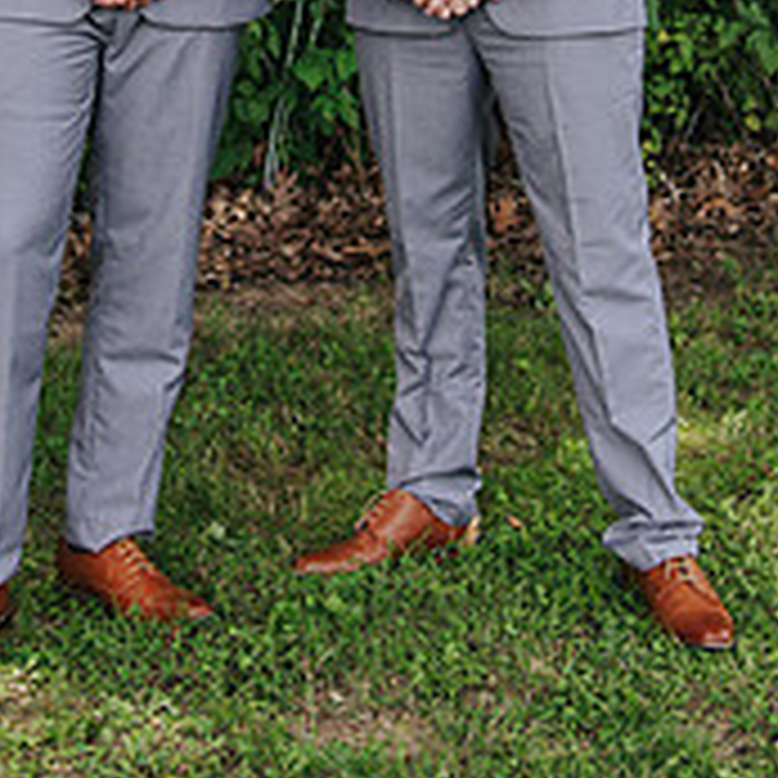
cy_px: -126
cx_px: 274
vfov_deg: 16.3
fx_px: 2619
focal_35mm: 103
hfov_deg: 16.9
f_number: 4
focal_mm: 31
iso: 200
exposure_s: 1/200
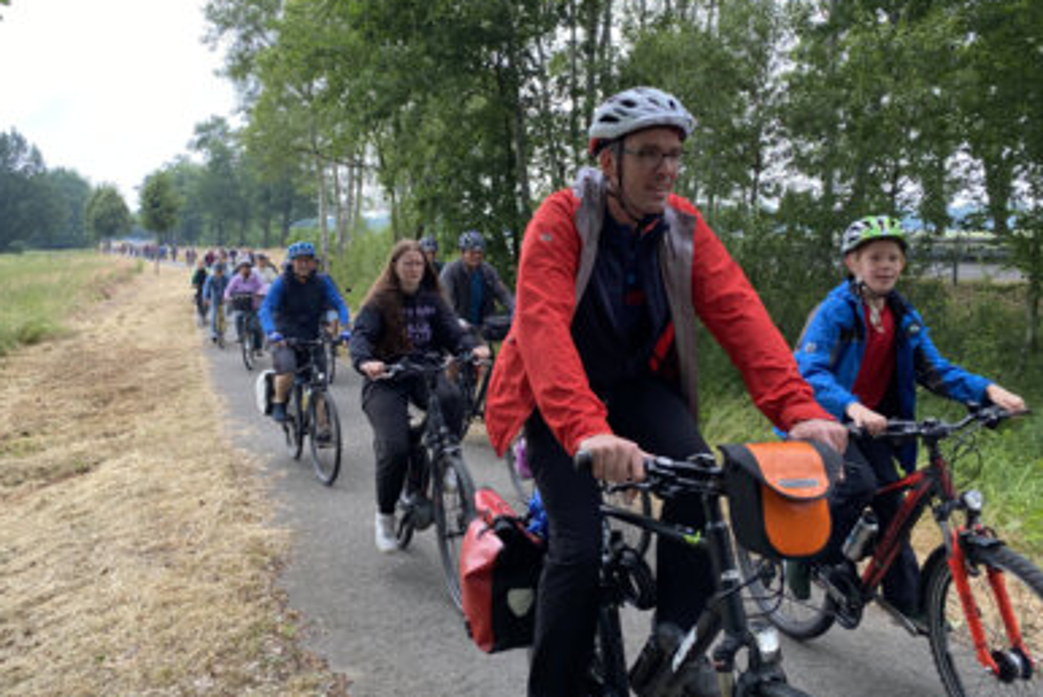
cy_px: 300
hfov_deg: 65.4
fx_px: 812
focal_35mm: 28
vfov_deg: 46.3
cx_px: 505
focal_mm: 4.2
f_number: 1.8
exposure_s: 1/275
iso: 32
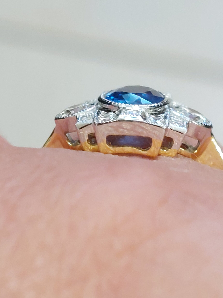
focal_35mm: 26
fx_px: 223
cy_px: 145
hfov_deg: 53.1
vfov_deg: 67.3
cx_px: 114
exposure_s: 1/50
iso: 160
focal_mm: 5.23
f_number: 1.8
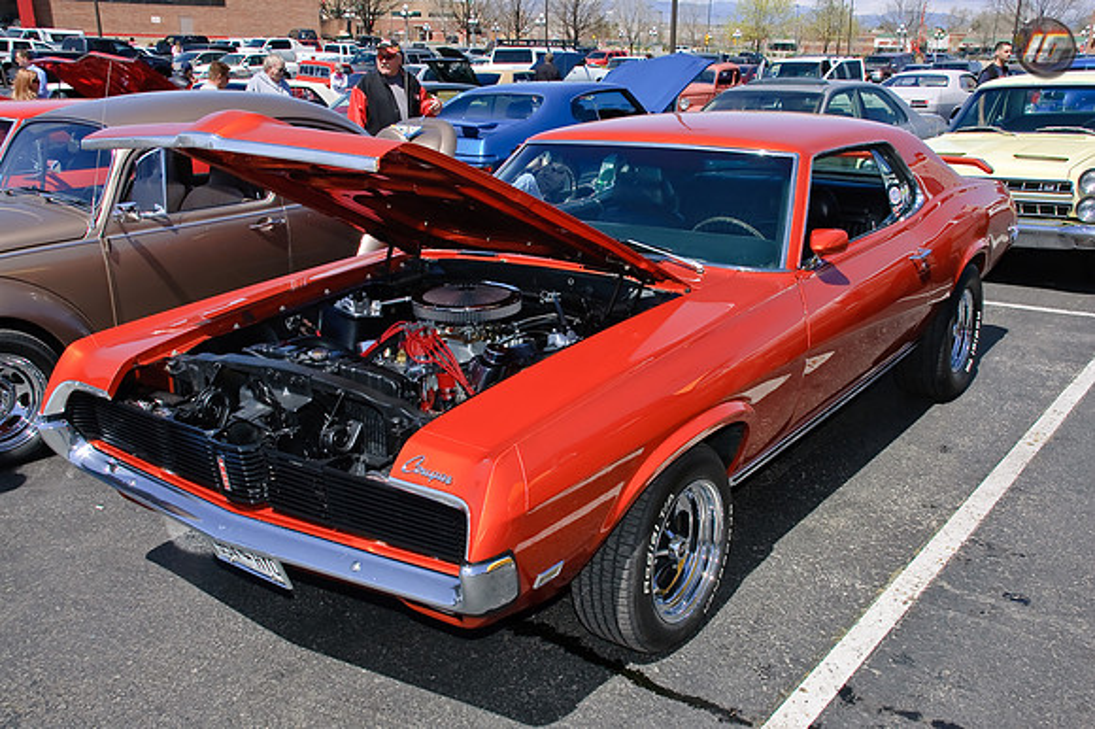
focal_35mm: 33
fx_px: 1003
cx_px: 548
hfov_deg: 57.3
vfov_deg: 39.9
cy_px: 364
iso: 200
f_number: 10
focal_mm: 22
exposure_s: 1/400
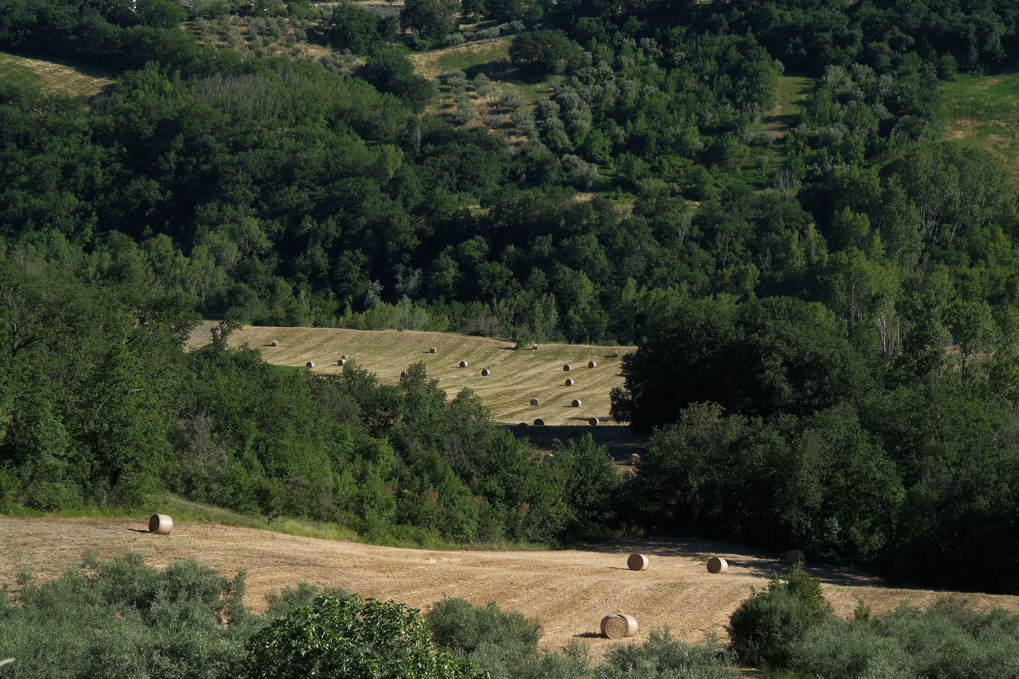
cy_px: 340
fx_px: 2349
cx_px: 510
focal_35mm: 83
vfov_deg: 16.4
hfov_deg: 24.5
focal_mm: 55
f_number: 11
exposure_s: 1/125
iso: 125
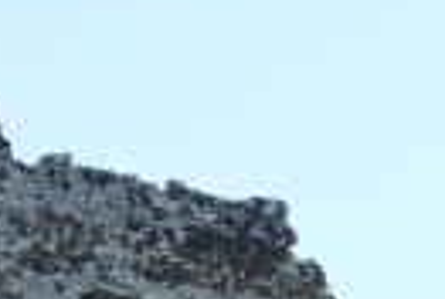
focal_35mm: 508
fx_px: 6294
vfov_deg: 2.7
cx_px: -136
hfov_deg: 4.0
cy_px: 389
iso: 400
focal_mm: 58
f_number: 11
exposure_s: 1/400
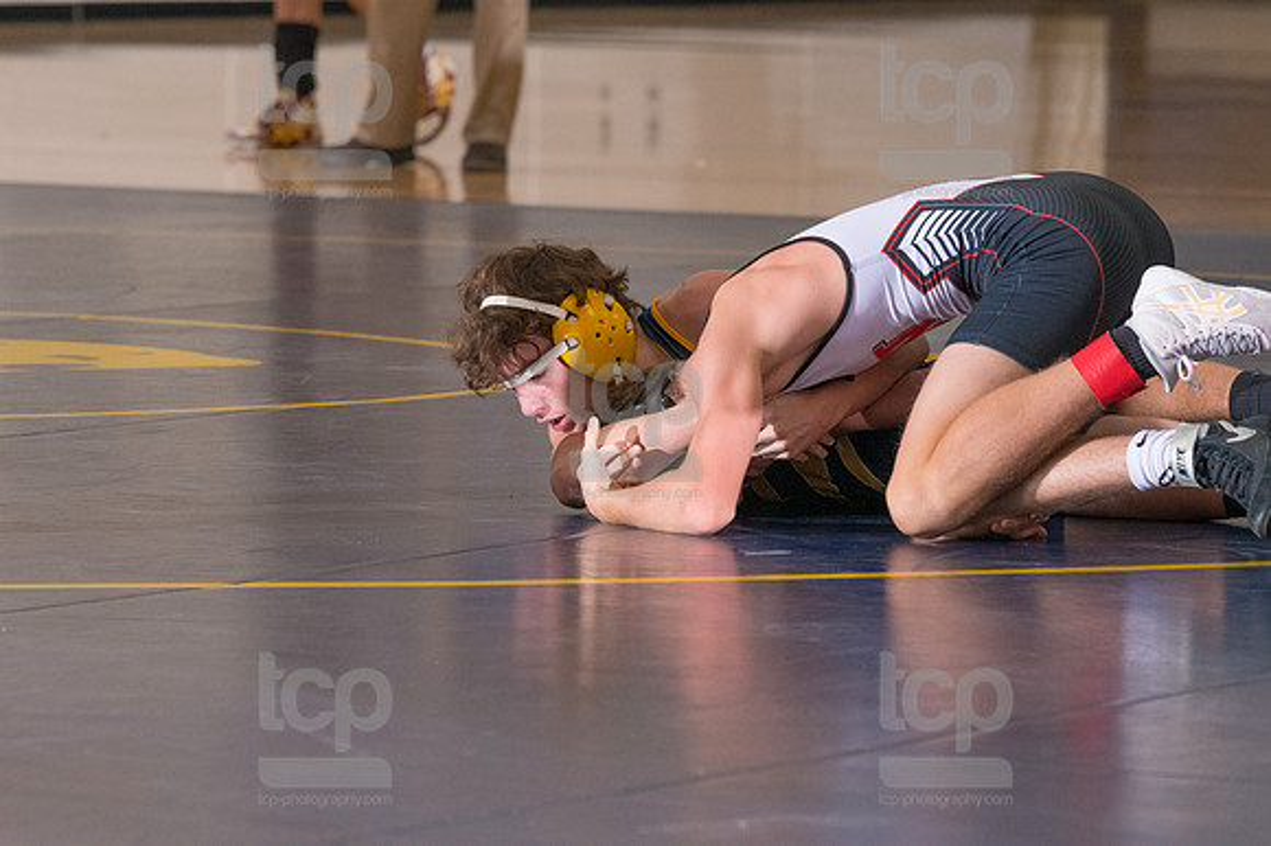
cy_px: 423
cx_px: 636
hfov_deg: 7.2
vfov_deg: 4.8
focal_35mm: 285
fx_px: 10056
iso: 2000
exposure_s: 1/250
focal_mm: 190
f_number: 5.6
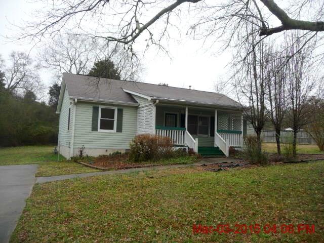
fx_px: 262
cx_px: 162
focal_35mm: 28
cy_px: 122
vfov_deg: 49.7
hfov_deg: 63.4
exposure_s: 1/100
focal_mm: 4.7
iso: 100
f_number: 3.3
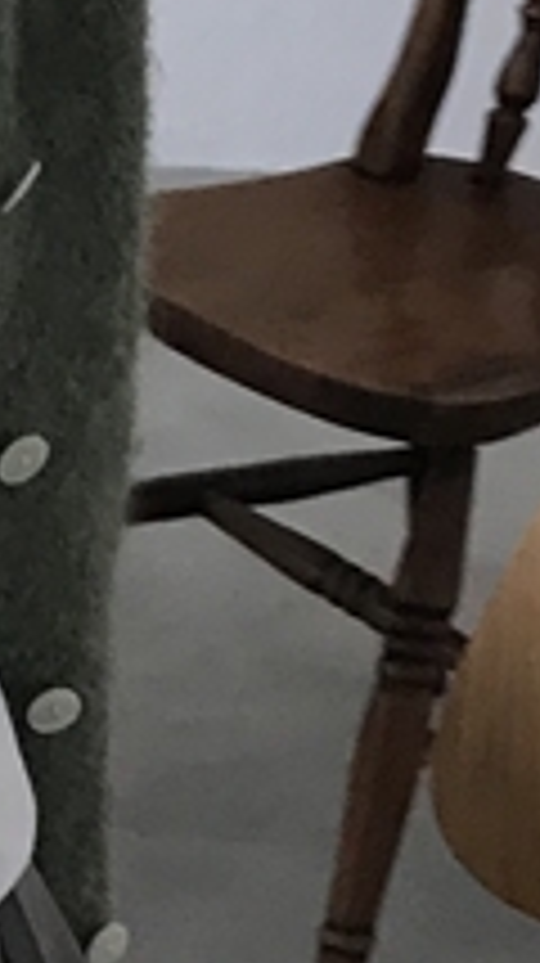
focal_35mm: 152
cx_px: -612
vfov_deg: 13.8
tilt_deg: -28.5
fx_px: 3878
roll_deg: -1.6
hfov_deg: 7.6
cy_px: 1069
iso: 25
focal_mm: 3.99
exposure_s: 1/30
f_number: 1.8
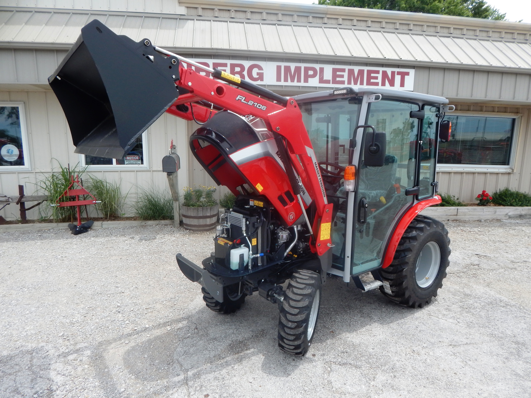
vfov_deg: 61.1
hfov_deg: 76.4
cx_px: 266
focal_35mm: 22
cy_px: 199
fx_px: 337
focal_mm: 4
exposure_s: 1/1000
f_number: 3
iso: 125
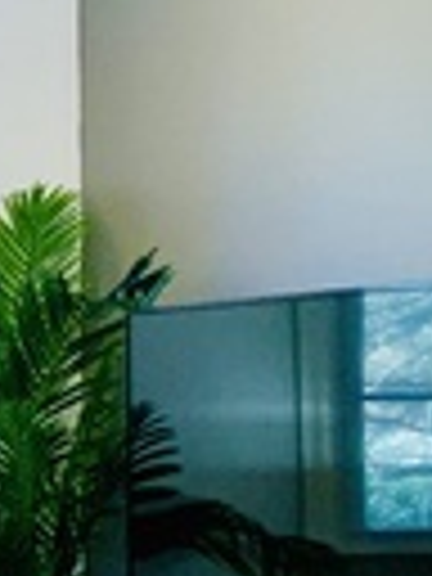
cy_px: 328
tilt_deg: +1.3
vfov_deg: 14.6
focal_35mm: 135
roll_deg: +0.4
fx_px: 2246
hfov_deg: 8.8
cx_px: -907
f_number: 1.8
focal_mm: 4.25
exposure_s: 1/60
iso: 64
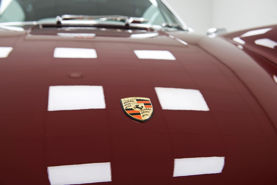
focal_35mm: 38
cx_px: 138
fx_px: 293
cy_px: 92
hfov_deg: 50.7
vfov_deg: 35.1
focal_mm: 38
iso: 100
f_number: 5.6
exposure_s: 1/25
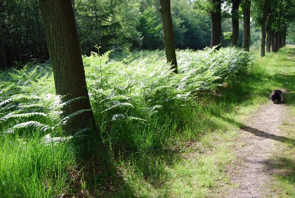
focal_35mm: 48
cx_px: 148
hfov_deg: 41.1
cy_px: 99
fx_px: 394
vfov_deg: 28.2
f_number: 5.6
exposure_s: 1/125
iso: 100
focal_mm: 32
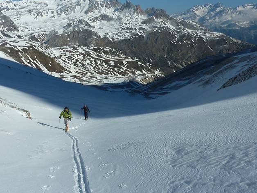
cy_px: 81
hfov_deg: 43.8
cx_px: 114
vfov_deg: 33.5
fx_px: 319
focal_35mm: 43
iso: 80
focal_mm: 4.1
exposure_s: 1/800
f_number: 5.6
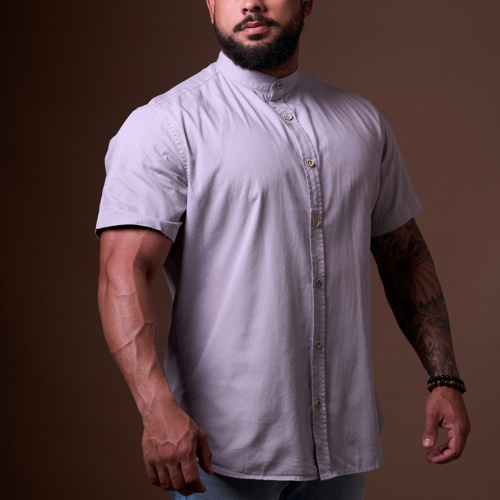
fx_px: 1781
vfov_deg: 16.0
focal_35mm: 109
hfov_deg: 16.0
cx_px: 249
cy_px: 192
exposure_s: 1/200
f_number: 5
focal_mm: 85
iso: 100
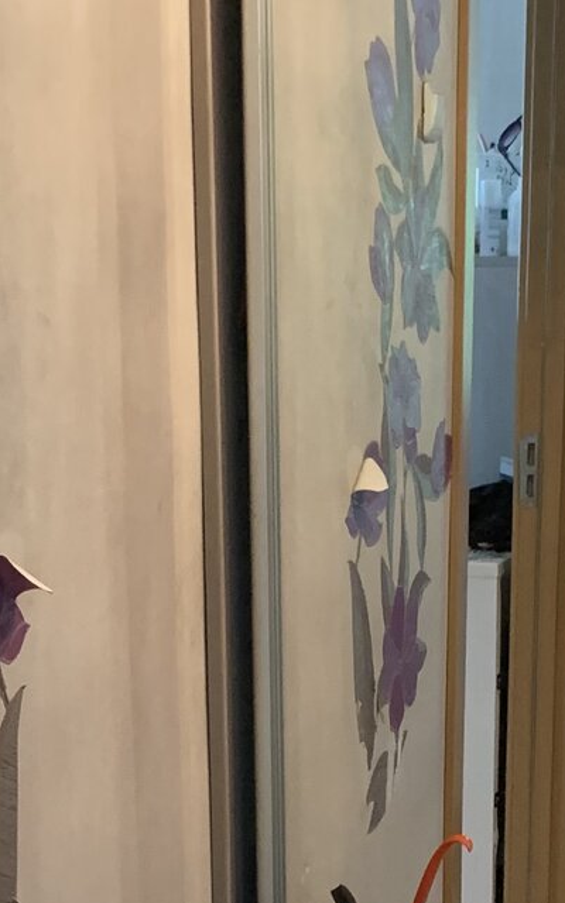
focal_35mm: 93
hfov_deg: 14.1
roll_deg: +1.5
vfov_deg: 21.8
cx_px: 239
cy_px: 823
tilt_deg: -11.7
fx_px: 2291
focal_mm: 4.25
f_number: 1.8
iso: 400
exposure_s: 1/33
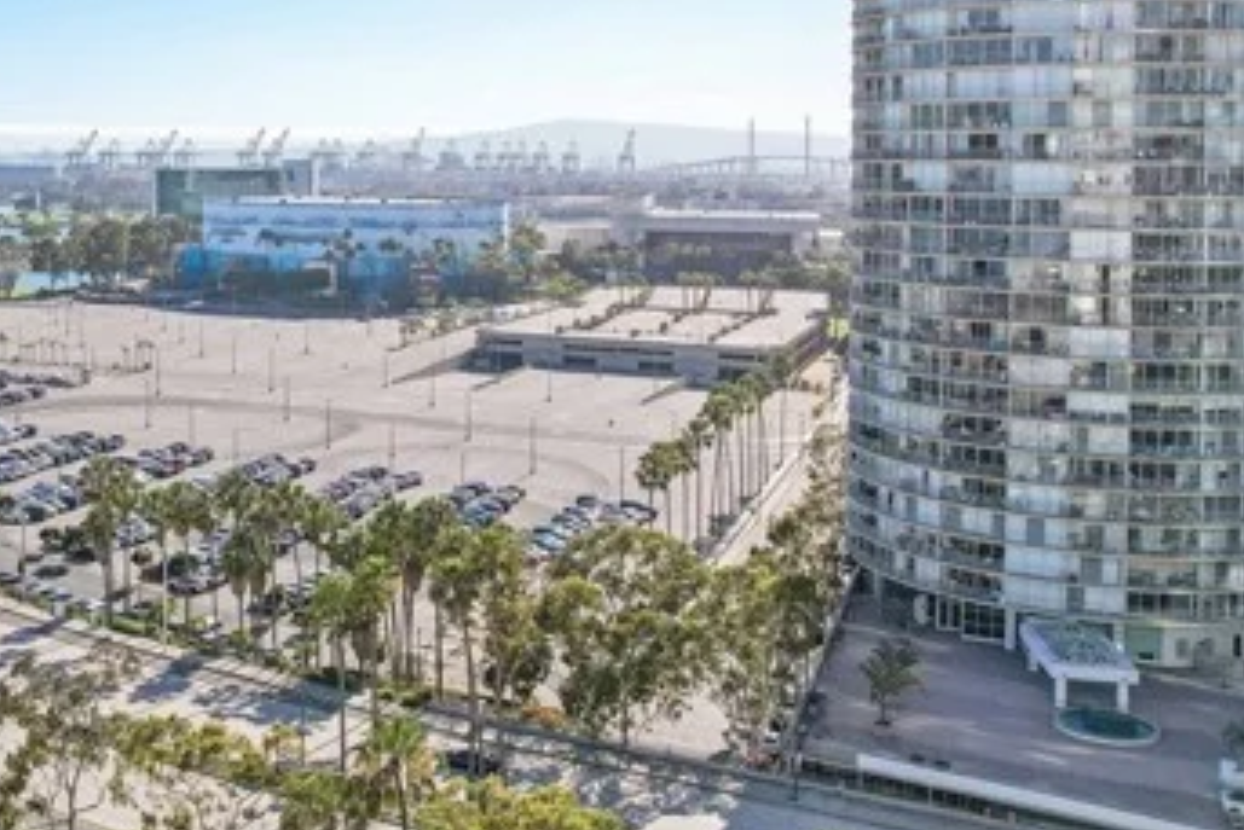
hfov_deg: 45.2
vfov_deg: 32.0
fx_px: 1417
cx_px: 261
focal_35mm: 41
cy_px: 203
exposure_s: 1/2000
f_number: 2.8
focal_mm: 8.4
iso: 100
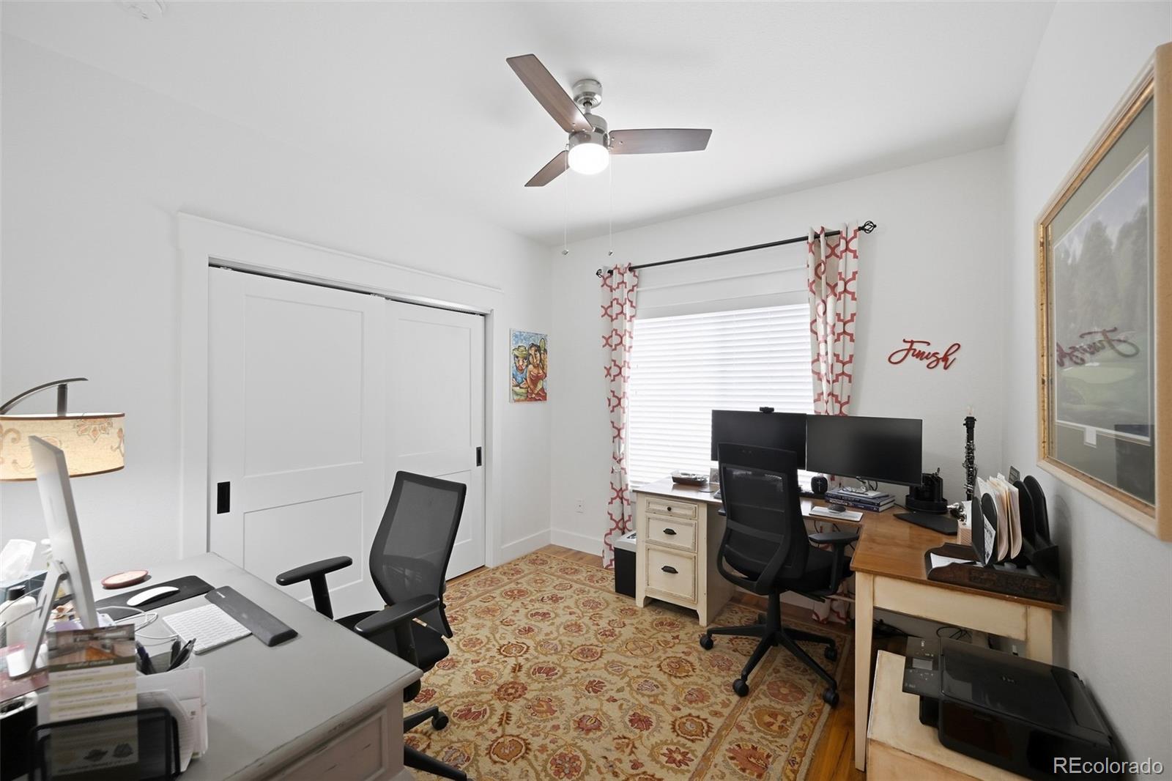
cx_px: 586
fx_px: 456
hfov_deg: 104.3
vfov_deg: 81.2
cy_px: 390
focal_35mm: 14
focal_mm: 14
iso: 400
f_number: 7.1
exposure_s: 1/10
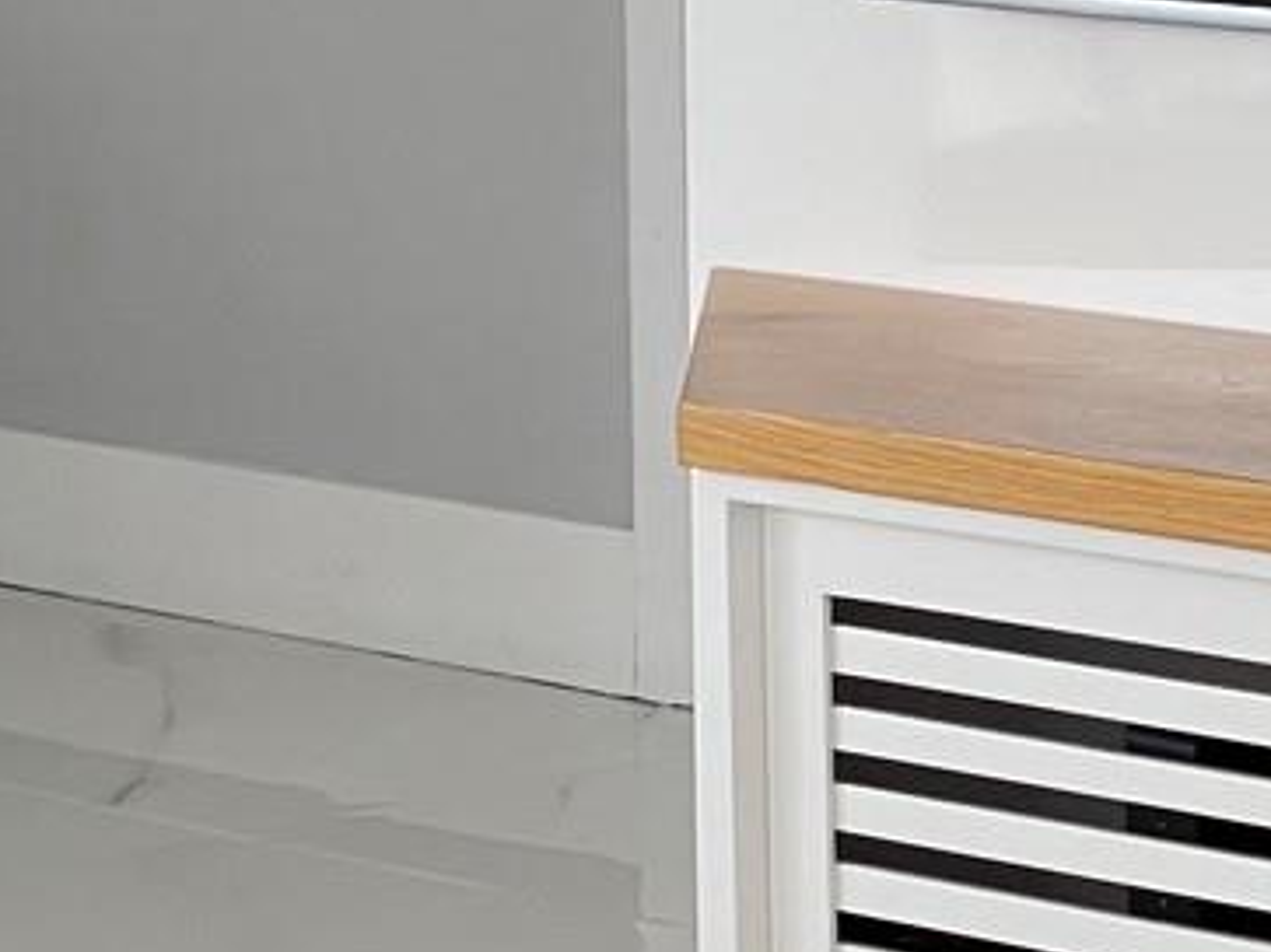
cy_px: -38
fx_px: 10351
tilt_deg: -5.5
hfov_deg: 6.9
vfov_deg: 5.3
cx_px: -767
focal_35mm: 282
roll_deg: +1.0
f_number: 2.2
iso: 40
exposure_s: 1/122
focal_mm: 7.5
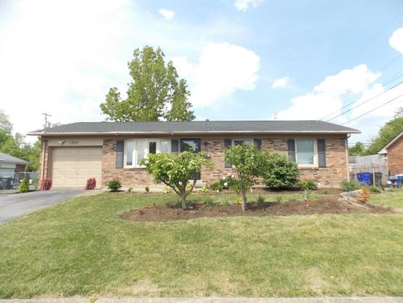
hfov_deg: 73.9
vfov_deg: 58.9
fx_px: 268
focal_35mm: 23
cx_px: 202
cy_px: 152
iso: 80
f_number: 3.1
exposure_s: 1/500
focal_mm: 4
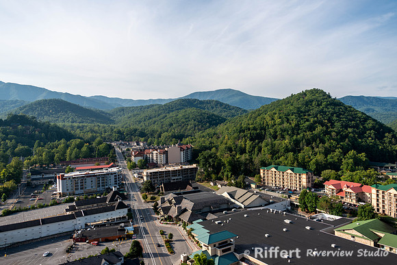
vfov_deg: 46.4
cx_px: 198
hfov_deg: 65.5
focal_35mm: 28
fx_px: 309
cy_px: 132
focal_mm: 28
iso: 100
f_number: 3.5
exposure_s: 1/1000
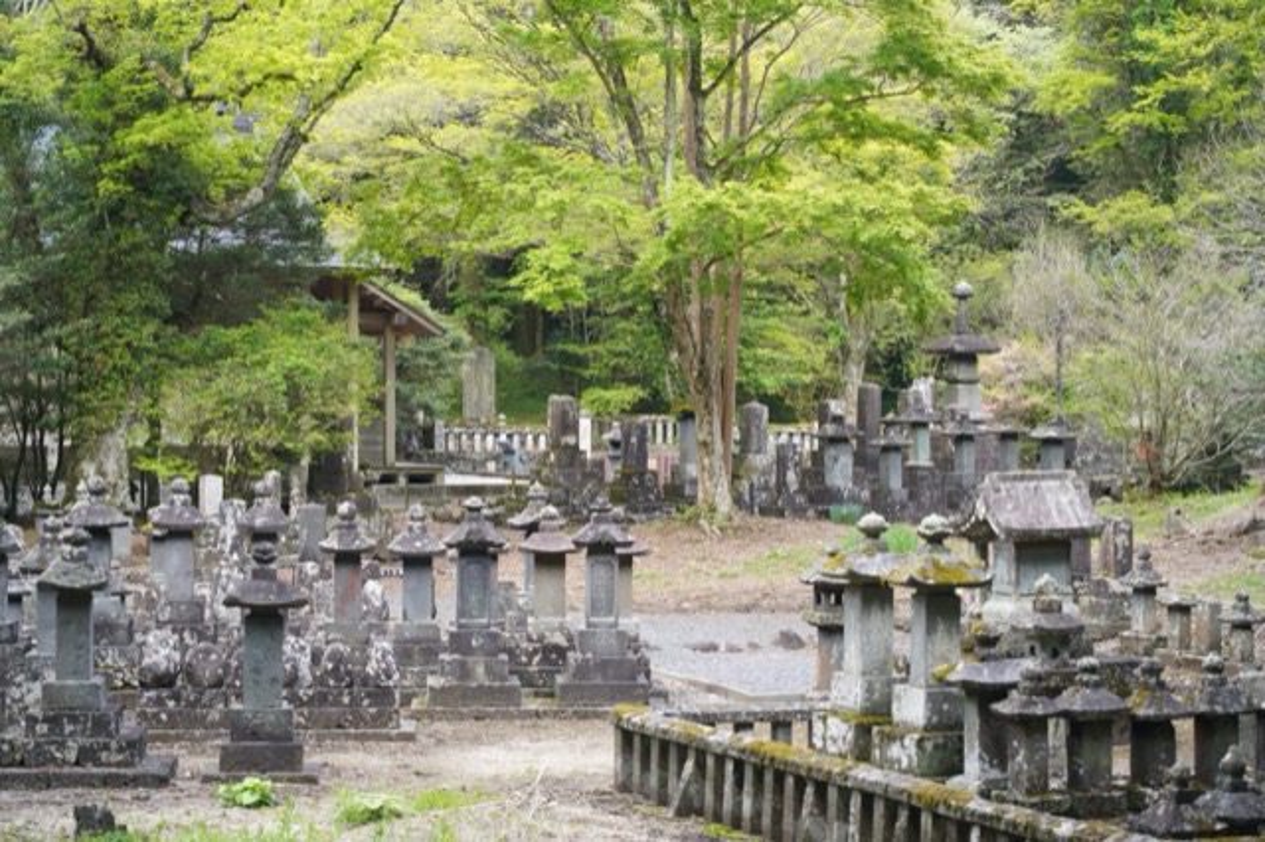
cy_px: 421
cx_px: 632
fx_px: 2774
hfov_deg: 25.7
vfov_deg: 17.3
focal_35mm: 79
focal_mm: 79
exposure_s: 1/100
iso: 400
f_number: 4.5
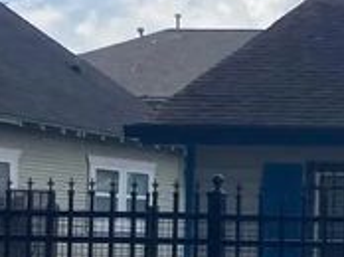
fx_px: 1637
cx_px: 775
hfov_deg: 10.6
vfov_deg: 8.9
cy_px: 253
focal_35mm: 165
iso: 20
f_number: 1.8
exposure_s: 1/2208
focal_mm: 3.99
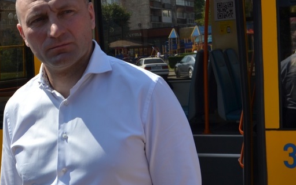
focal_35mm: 46
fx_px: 371
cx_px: 115
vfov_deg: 27.9
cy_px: 77
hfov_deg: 43.2
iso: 100
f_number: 8
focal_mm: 24
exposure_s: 1/250
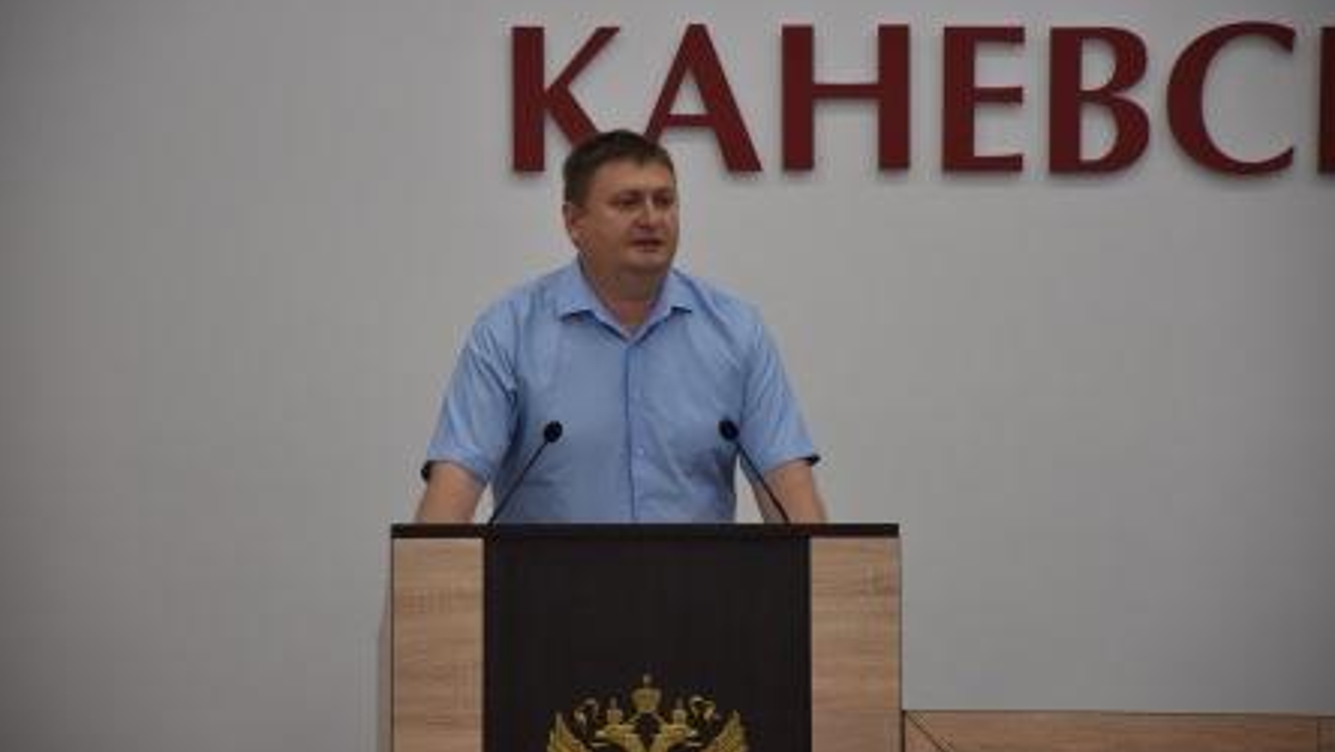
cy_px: 341
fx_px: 7860
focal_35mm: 222
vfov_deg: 5.5
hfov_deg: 9.7
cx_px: 668
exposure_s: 1/250
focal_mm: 140
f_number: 5.6
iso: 900
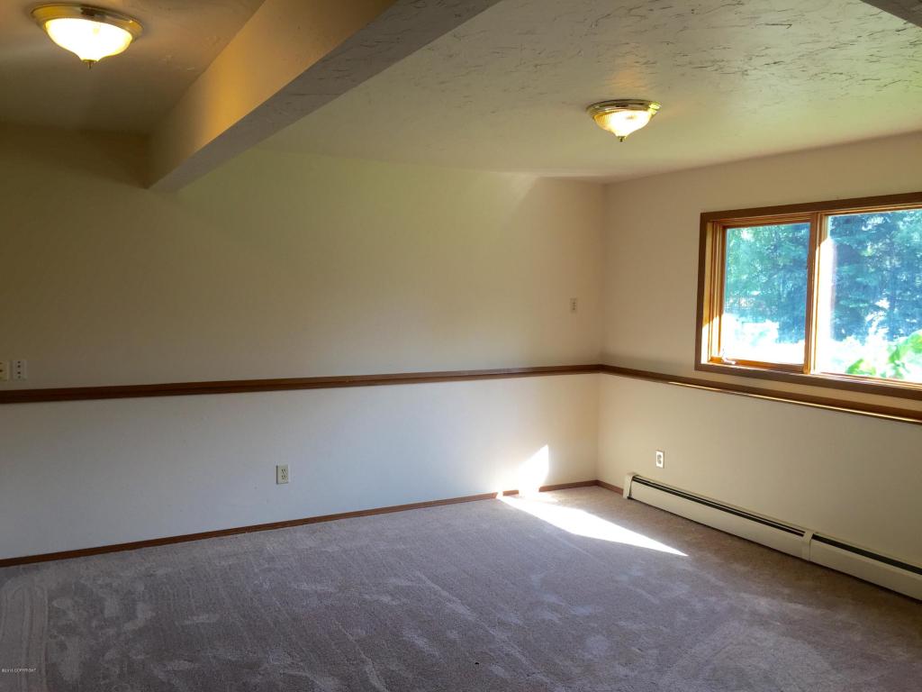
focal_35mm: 29
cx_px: 461
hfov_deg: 61.7
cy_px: 346
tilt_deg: -5.4
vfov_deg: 48.2
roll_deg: -1.0
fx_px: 772
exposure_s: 1/100
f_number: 2.2
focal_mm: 4.15
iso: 40
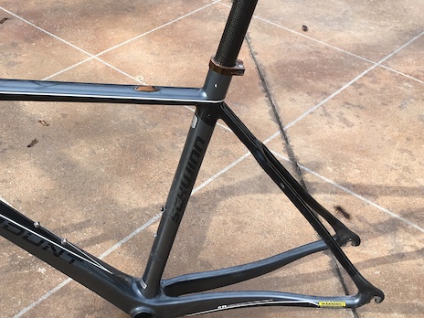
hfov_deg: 36.8
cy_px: 139
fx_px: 612
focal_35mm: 50
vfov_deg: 29.1
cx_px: 80
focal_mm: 4.15
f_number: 2.2
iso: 25
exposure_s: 1/615
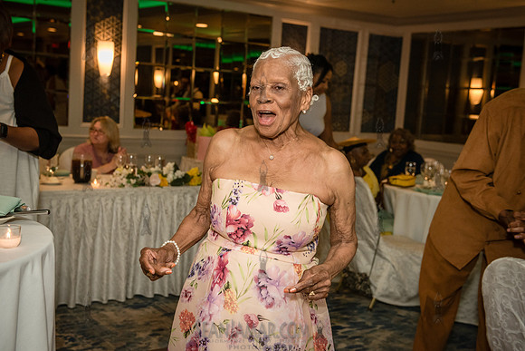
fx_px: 729
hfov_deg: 39.6
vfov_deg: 27.0
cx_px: 262
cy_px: 176
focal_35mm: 50
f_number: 3.5
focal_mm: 50
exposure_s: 1/200
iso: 1600
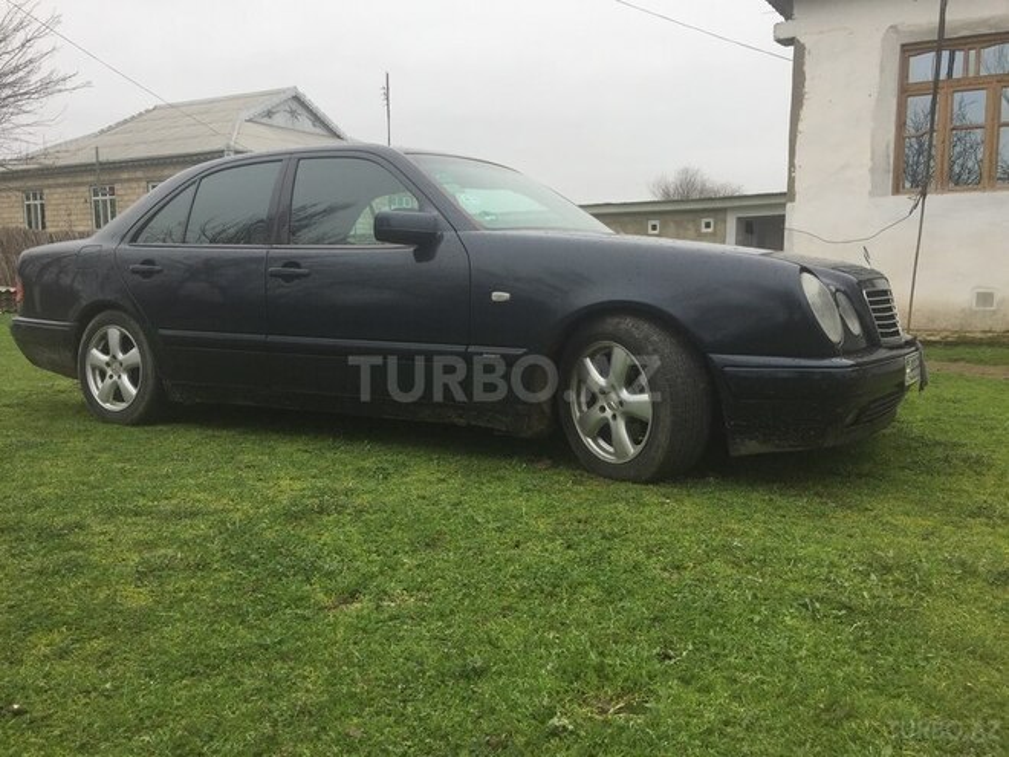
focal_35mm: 29
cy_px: 378
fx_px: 845
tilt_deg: -7.6
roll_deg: -0.4
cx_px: 504
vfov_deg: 48.2
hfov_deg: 61.7
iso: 32
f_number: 2.2
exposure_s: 1/353
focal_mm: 4.15
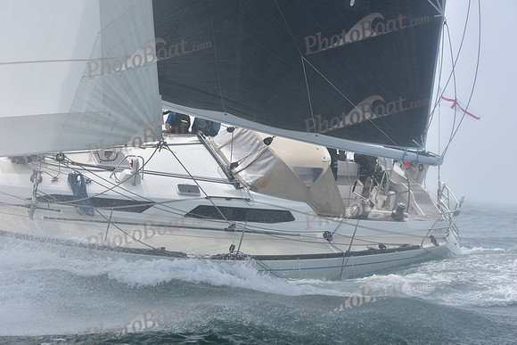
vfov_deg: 19.5
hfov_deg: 28.8
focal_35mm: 70
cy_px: 172
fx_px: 1005
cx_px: 258
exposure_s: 1/800
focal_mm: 70
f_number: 9
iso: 320
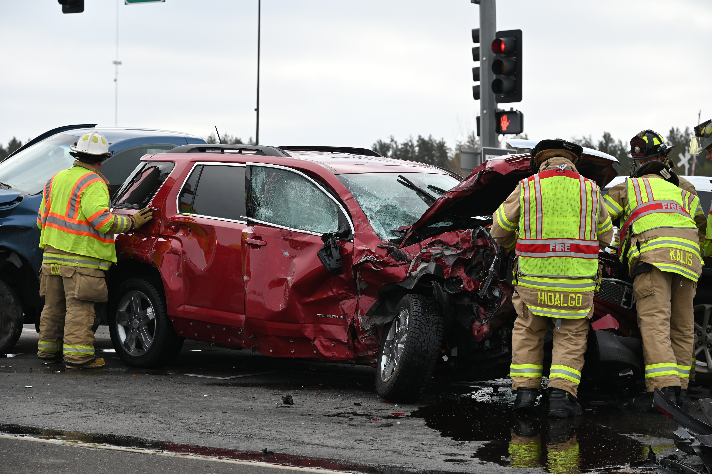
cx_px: 356
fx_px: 1621
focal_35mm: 82
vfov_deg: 16.6
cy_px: 237
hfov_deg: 24.8
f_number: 5.6
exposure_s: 1/250
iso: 100
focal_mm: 82
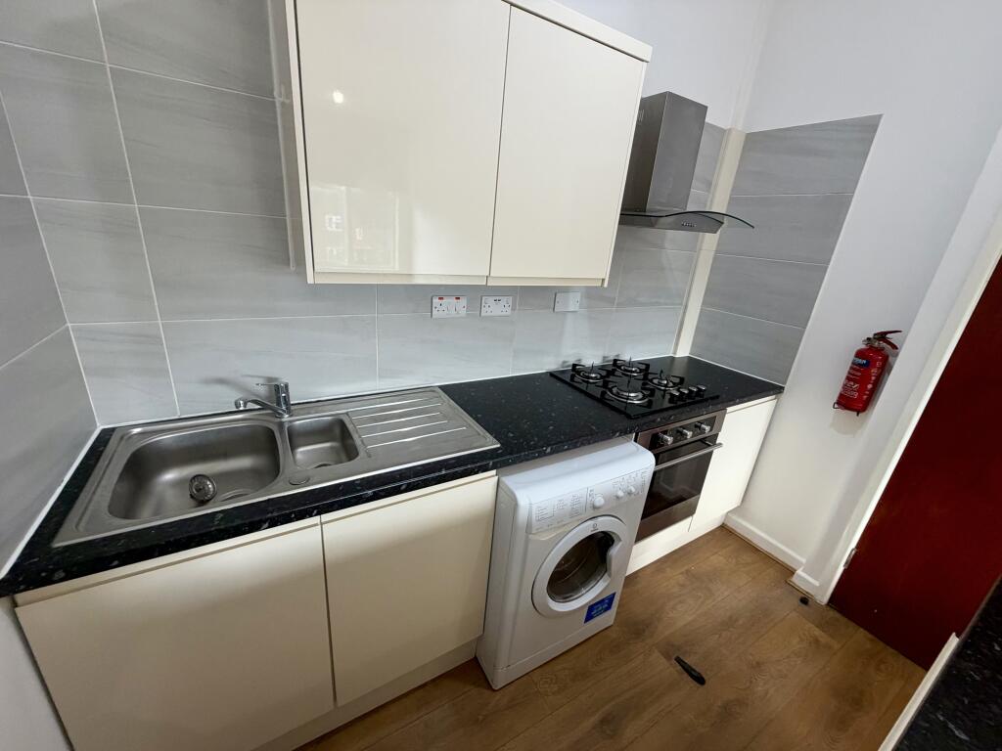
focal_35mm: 14
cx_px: 501
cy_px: 376
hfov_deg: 102.1
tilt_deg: -19.0
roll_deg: -5.4
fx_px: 405
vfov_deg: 85.7
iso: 250
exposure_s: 1/100
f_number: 2.2
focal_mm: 2.22
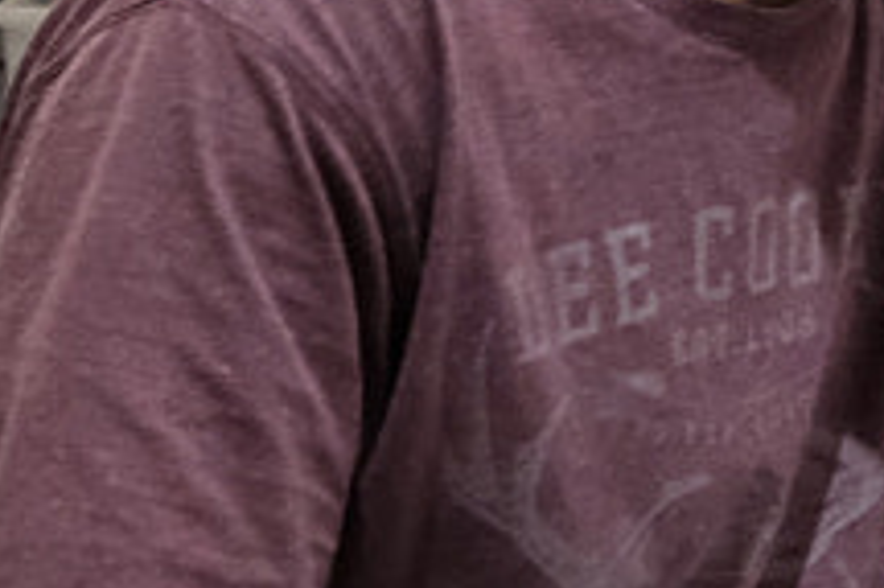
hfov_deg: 7.9
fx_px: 6404
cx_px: 288
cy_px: 551
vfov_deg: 5.2
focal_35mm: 261
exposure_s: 1/500
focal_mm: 23
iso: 4000
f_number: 4
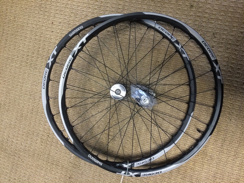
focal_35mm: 29
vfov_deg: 48.2
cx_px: 122
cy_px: 92
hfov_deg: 61.7
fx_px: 204
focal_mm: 4.15
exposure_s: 1/24
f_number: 2.2
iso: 320
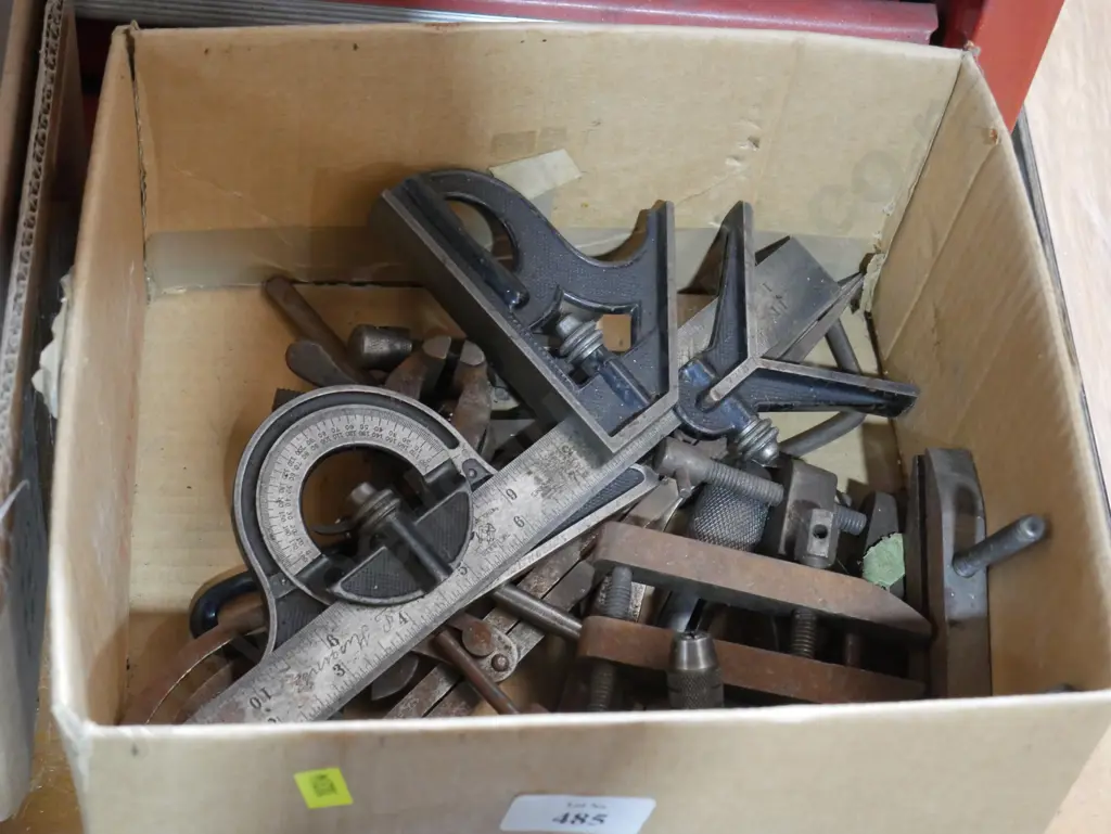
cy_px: 417
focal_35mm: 66
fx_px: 2119
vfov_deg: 22.3
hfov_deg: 29.4
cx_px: 556
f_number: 5.4
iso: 3200
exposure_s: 1/80
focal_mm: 33
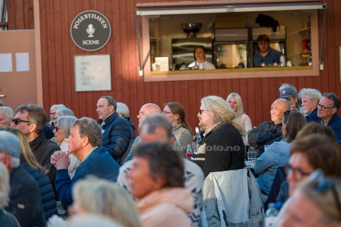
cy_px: 114
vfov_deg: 13.0
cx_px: 170
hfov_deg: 19.5
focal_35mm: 105
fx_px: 994
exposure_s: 1/640
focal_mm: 105
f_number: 2.8
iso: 320
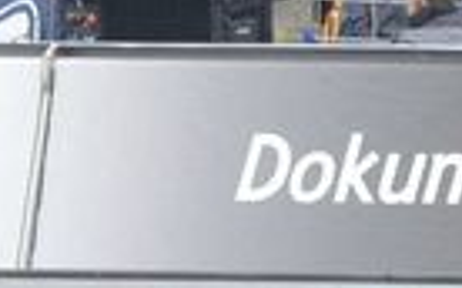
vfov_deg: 1.0
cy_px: 8
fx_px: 15889
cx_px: -124
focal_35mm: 1263
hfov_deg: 1.7
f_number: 8
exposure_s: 1/400
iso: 1250
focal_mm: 200
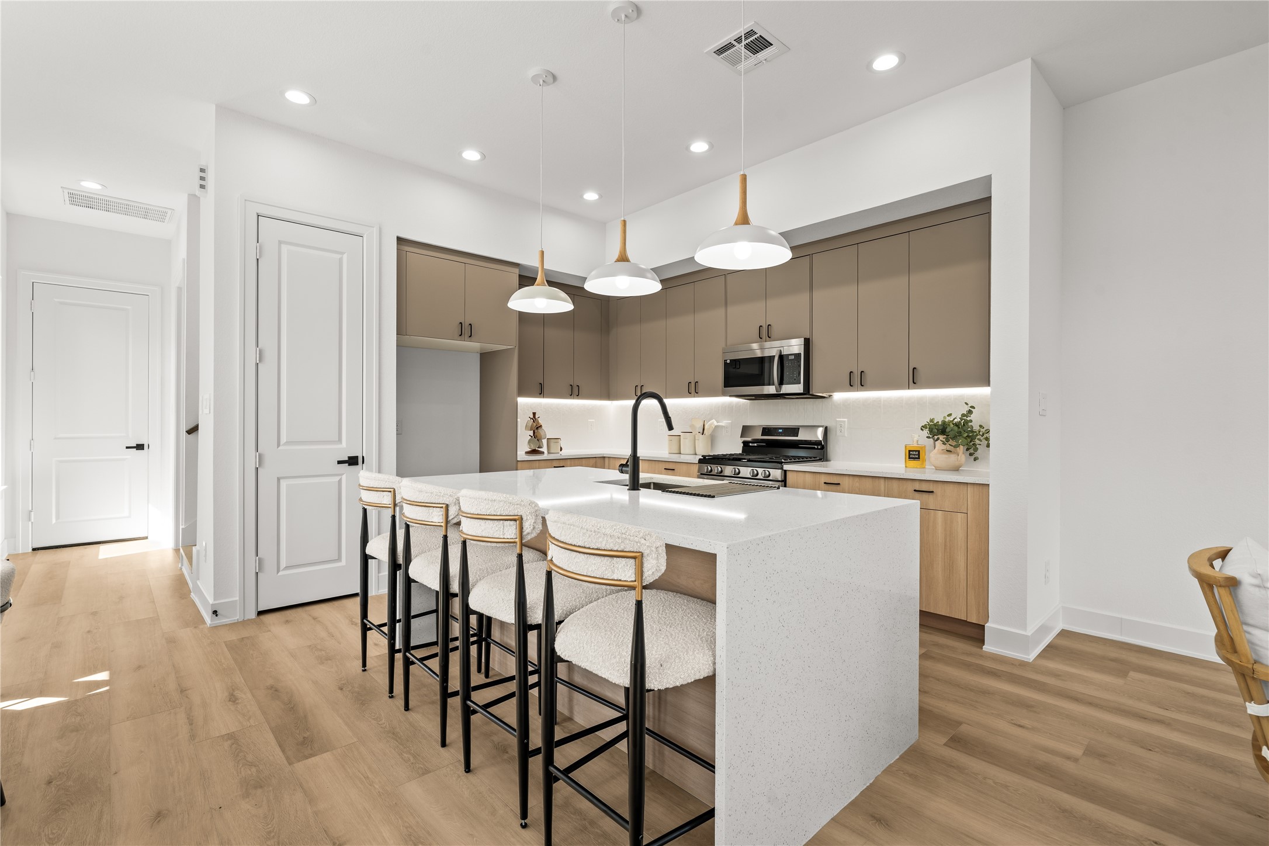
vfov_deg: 73.7
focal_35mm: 16
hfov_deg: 96.7
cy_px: 423
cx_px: 634
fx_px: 564
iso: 200
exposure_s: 1/2.5
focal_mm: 16
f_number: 9
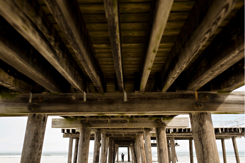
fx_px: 238
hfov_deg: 54.4
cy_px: 82
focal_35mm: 35
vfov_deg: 37.9
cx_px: 122
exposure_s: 1/640
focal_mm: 35
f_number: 2.8
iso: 100
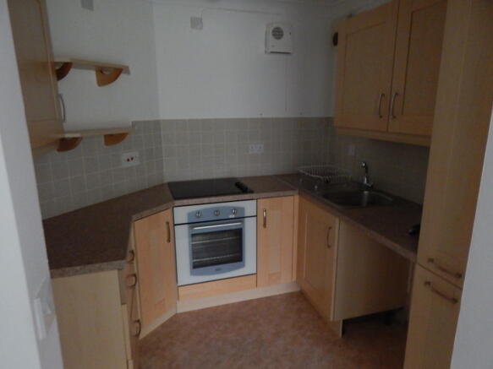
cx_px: 246
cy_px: 184
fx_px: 313
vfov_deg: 61.1
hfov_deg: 76.4
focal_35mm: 22
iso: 560
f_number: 3
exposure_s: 1/15
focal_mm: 4
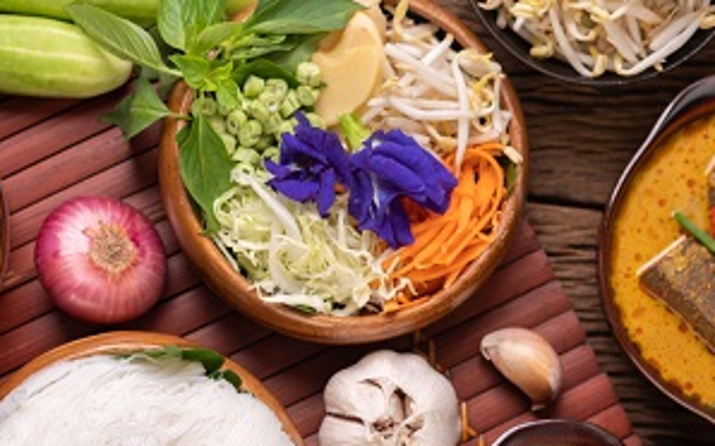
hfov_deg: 17.0
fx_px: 2396
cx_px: 295
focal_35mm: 123
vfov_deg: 10.6
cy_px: 378
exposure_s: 1/100
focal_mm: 60
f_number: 5.6
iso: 100
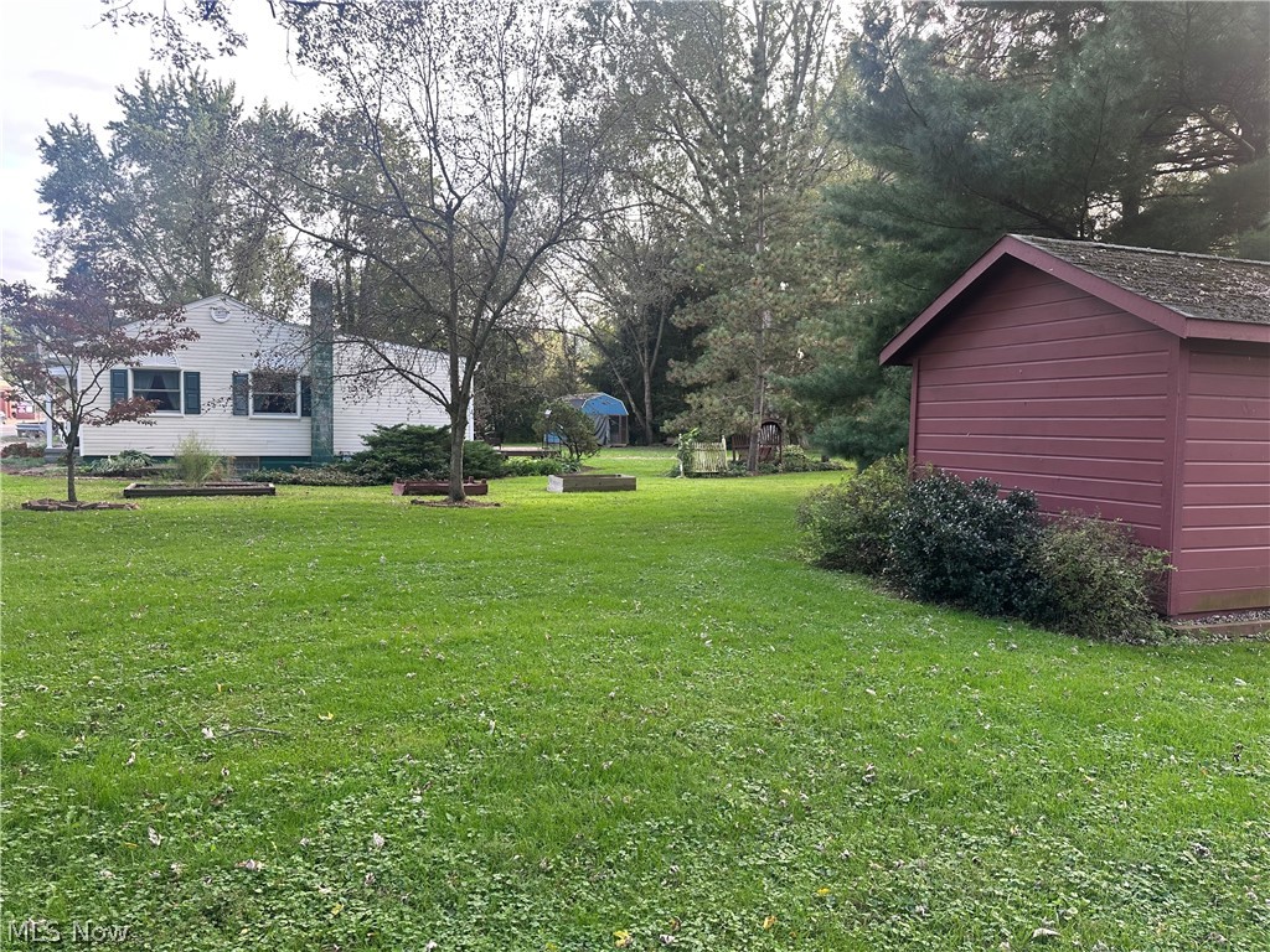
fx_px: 881
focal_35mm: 24
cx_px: 635
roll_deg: -0.3
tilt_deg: -2.3
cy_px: 476
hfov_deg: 71.6
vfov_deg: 56.8
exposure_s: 1/172
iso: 100
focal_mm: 6.86
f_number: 1.78
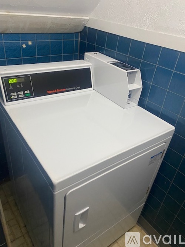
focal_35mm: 26
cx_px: 92
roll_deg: -5.3
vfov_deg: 67.3
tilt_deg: -31.7
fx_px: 185
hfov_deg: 53.0
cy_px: 124
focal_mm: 4.25
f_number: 1.8
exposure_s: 1/60
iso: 400
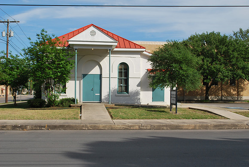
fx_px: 312
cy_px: 84
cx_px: 124
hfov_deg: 43.6
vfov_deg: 29.9
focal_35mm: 45
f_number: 9
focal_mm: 30
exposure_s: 1/200
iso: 100
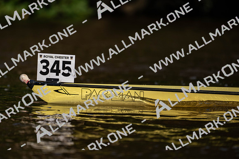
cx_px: 120
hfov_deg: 5.2
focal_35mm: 400
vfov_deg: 3.4
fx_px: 2656
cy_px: 80
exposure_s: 1/4000
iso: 500
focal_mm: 400
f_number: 4.5
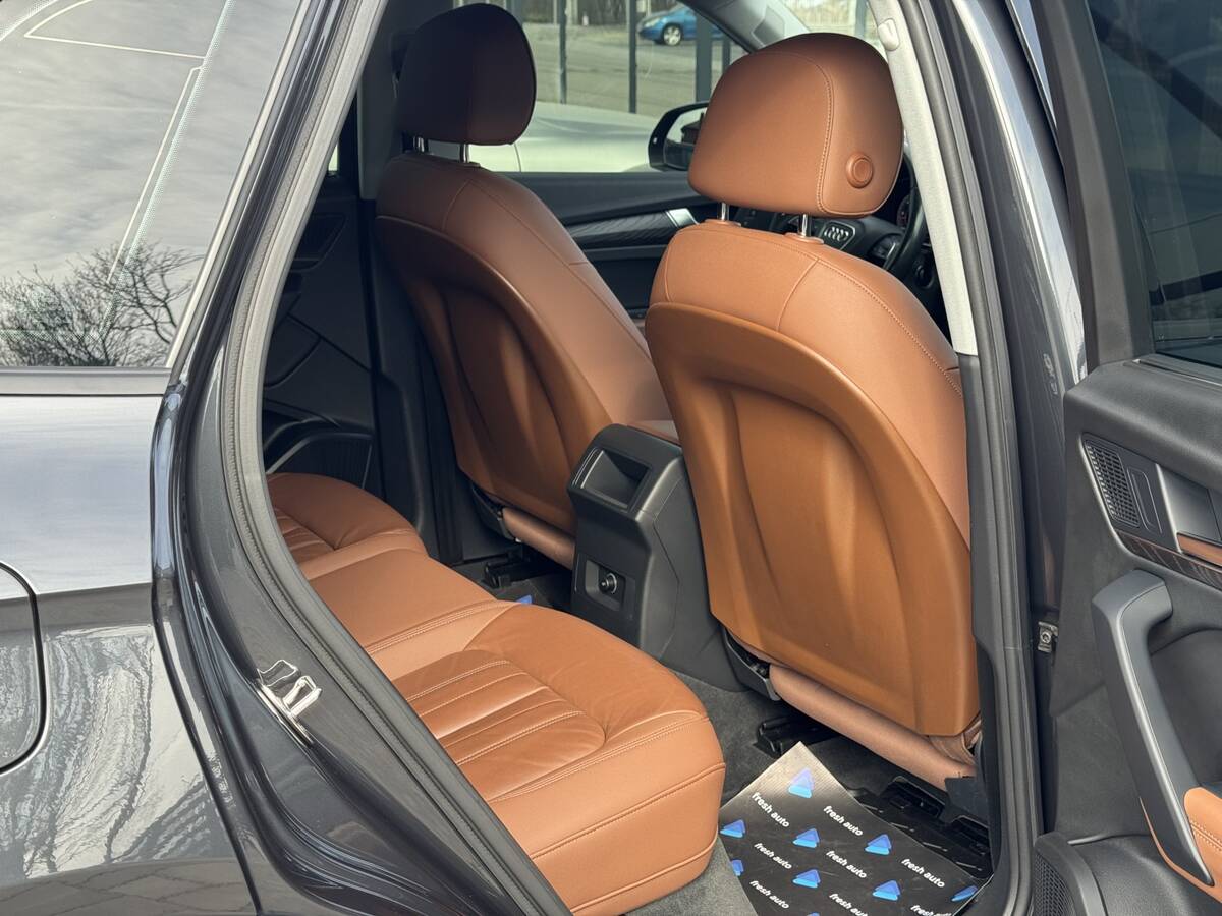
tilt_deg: -13.5
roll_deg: +0.0
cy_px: 458
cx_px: 611
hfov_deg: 39.7
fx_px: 1694
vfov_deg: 30.3
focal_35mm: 48
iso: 64
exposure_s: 1/385
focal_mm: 6.76
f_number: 1.78
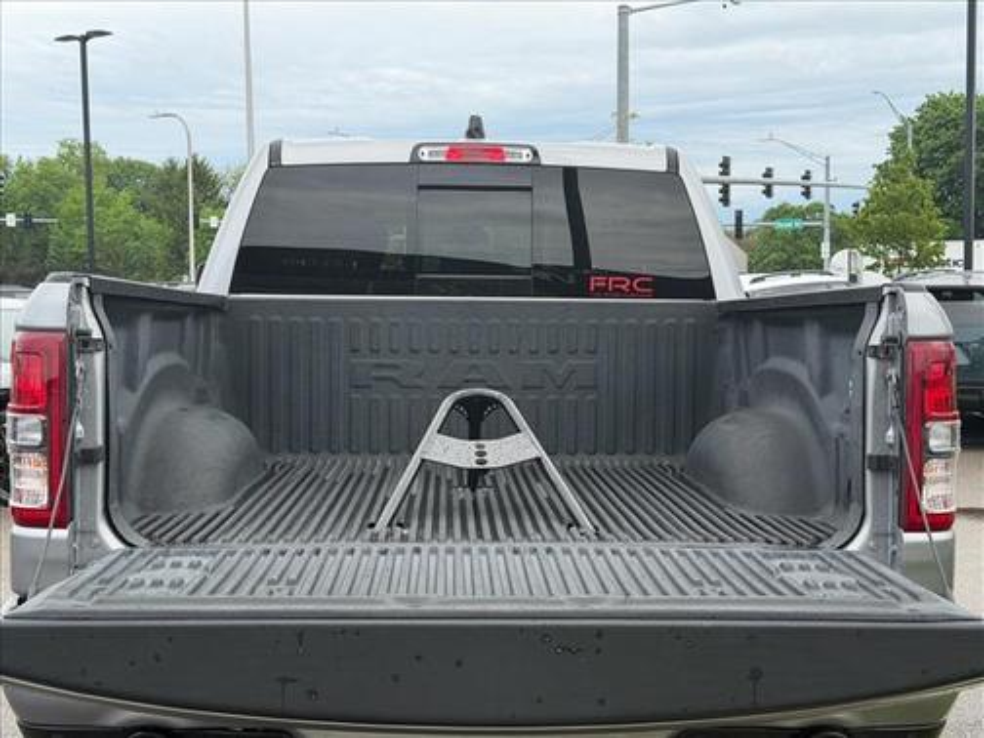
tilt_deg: -4.0
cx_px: 492
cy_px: 369
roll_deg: +0.7
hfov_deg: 39.7
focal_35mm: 48
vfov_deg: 30.3
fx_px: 1364
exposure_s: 1/2146
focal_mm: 6.76
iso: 64
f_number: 1.78
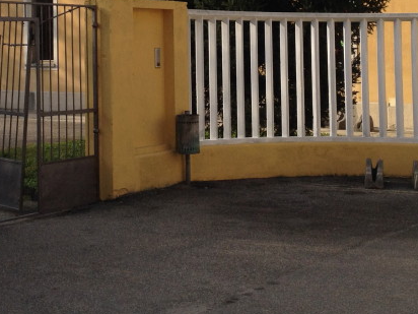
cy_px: 18
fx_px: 1051
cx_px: 164
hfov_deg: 22.5
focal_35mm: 87
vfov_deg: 16.7
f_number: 2.4
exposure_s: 1/1255
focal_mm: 4.28
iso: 50
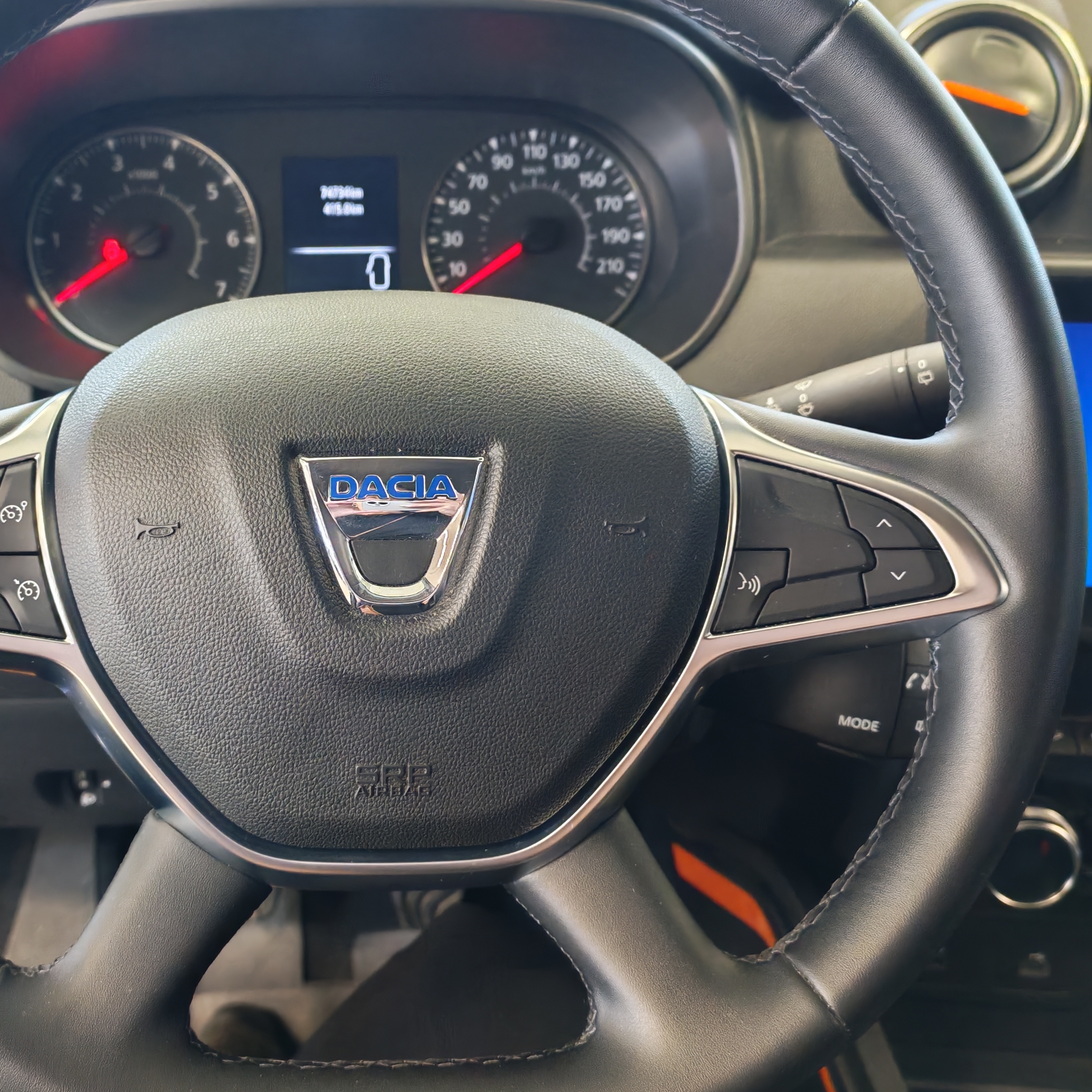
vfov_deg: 40.9
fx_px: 1463
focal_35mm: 41
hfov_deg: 40.5
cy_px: 534
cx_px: 383
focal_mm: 6.12
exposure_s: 1/50
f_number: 1.9
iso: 1997
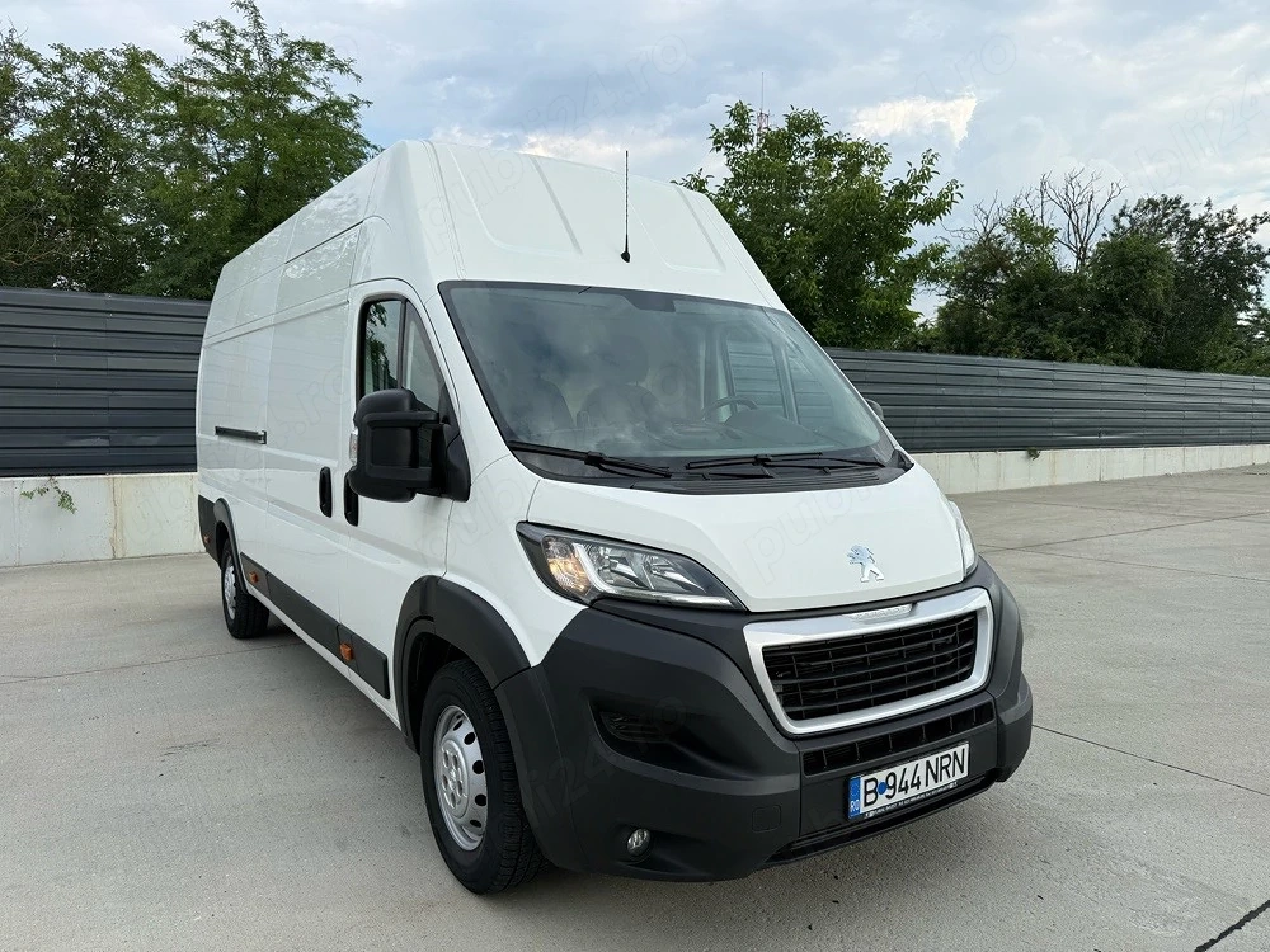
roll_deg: -0.1
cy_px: 476
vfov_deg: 56.8
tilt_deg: -3.0
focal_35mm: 24
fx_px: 881
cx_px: 635
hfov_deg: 71.6
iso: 80
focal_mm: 6.76
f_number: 1.78
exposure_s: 1/2000
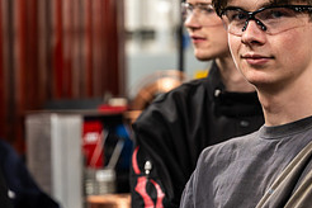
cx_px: 256
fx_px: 1430
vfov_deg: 8.3
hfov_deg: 12.4
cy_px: 157
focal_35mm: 165
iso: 1000
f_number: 3.2
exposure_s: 1/400
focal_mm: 70
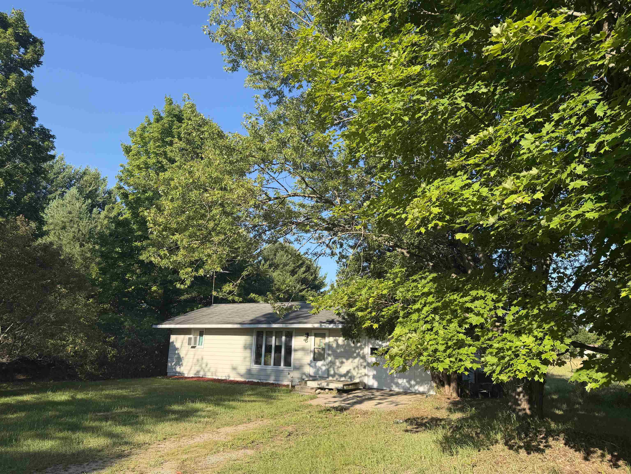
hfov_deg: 71.6
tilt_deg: +12.2
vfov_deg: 56.8
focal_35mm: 24
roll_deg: -1.5
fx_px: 437
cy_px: 237
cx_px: 316
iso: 100
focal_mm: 6.76
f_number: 1.78
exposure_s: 1/2110
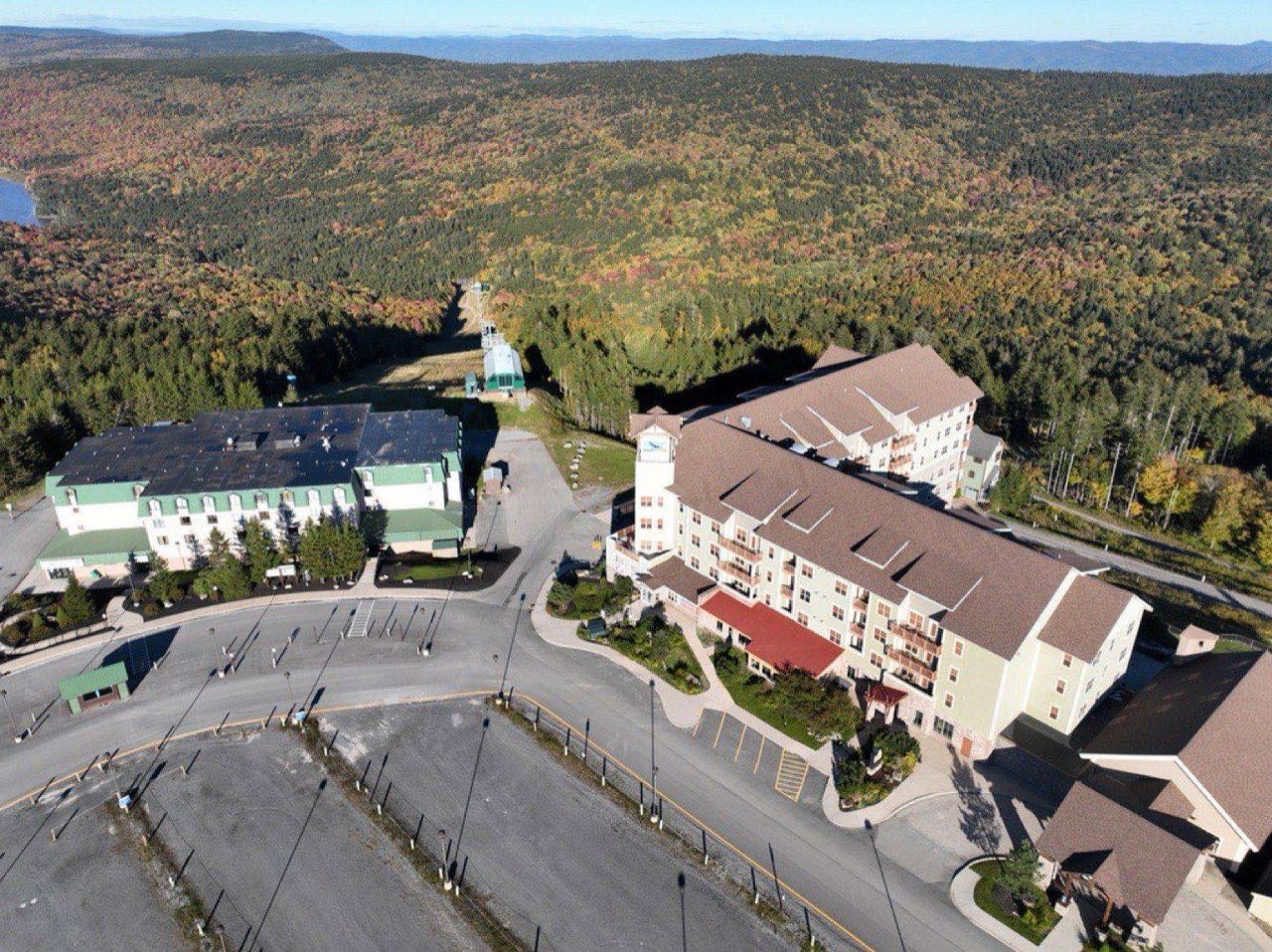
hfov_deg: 71.6
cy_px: 476
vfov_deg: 56.8
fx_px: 881
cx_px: 636
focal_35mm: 24
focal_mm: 12.29
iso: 140
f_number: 2.8
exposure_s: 1/2000
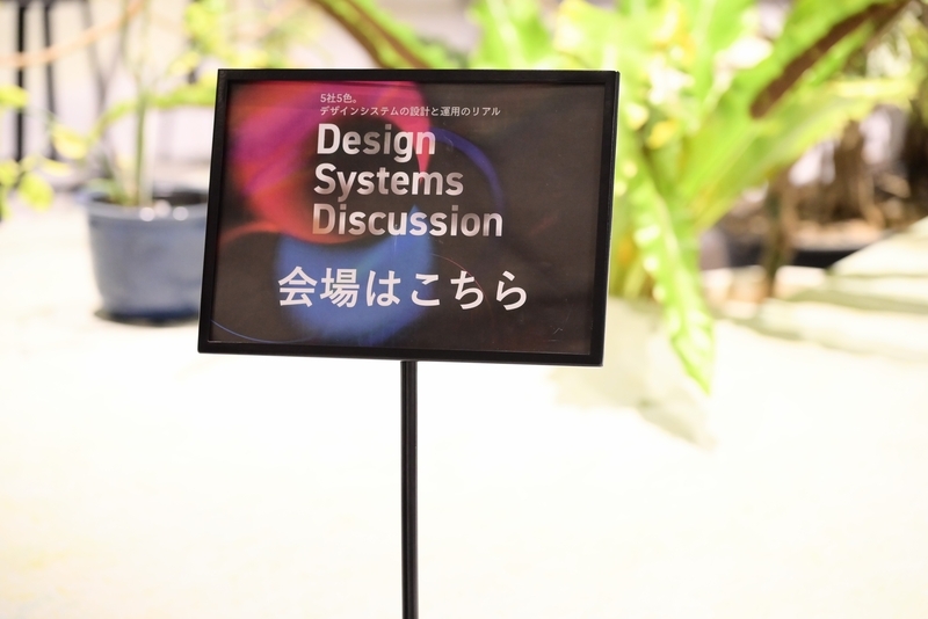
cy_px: 310
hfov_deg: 22.6
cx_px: 464
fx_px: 2321
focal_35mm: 90
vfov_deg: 15.2
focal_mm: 90
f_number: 4
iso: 4500
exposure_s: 1/200
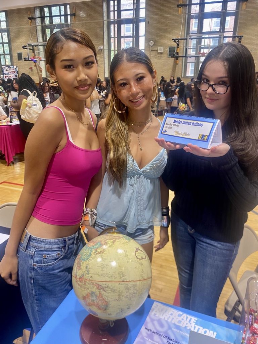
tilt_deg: -18.8
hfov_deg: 53.1
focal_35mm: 26
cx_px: 129
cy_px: 172
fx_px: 258
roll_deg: -1.5
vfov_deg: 67.3
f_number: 1.8
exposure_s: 1/60
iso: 125
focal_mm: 4.25
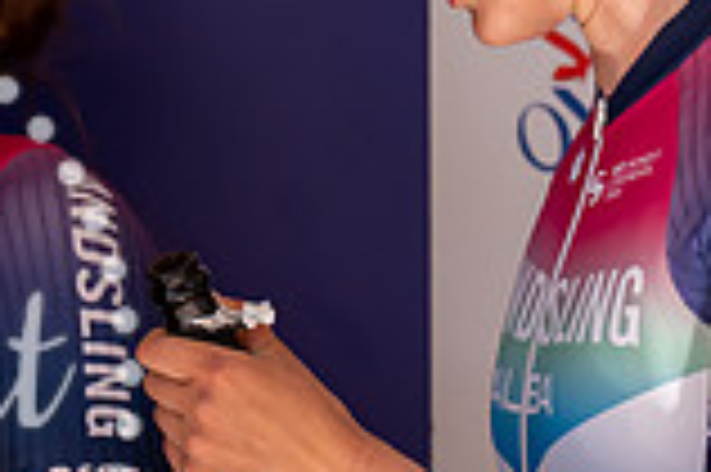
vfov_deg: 1.9
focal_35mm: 734
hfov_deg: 2.8
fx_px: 14481
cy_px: 151
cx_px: 418
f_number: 4
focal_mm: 200
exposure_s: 1/1000
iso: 800
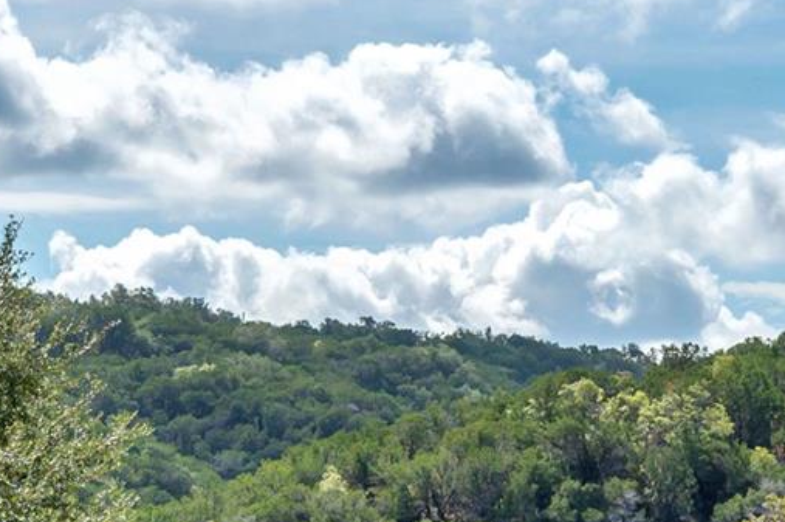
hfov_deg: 9.8
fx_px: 4575
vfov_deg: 6.5
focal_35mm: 210
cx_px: 376
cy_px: 708
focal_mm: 52
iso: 800
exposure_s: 1/3200
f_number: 8
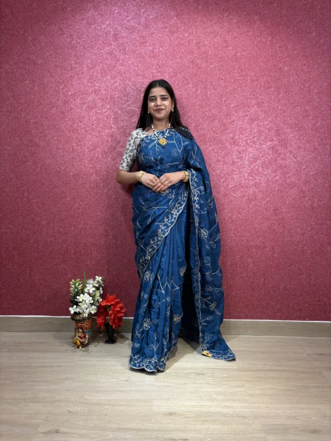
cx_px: 166
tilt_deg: -3.6
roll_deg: -0.5
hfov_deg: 53.1
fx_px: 331
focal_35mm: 26
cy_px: 220
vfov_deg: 67.3
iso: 40
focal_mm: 5.96
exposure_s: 1/121
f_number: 1.6
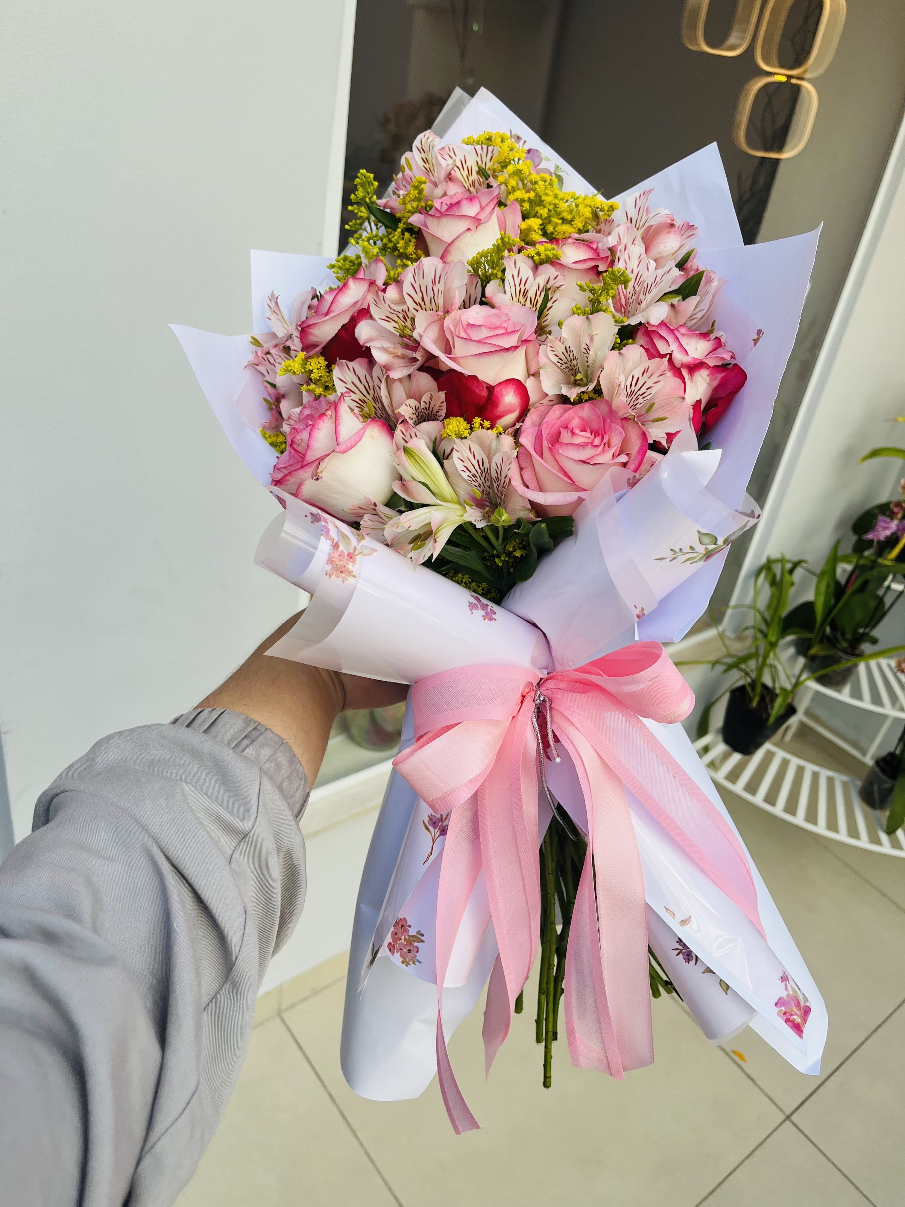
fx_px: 906
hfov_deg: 53.1
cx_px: 452
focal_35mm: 26
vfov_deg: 67.3
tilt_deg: -31.1
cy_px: 604
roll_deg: -9.9
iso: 50
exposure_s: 1/513
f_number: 1.6
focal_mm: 5.1
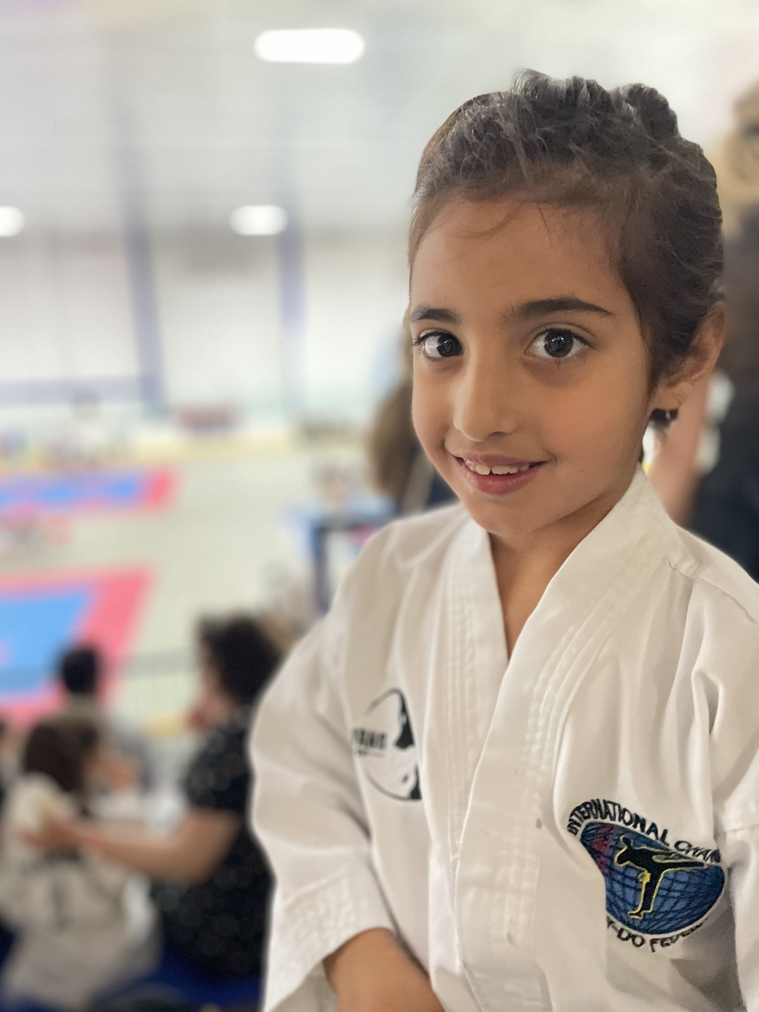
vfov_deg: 67.3
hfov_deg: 53.1
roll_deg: +2.2
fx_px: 760
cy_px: 506
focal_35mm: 26
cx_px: 380
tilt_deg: -13.6
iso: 500
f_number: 1.6
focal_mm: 4.2
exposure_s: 1/43
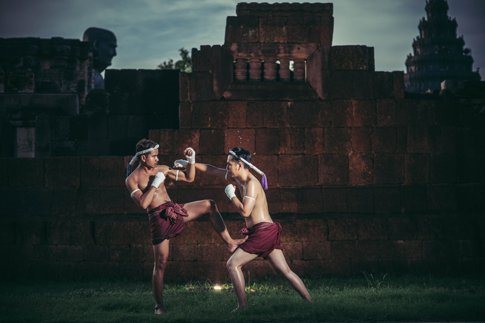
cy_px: 162
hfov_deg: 23.9
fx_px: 1145
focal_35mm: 85
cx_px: 242
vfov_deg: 16.1
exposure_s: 1/320
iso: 100
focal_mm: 85
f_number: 2.8
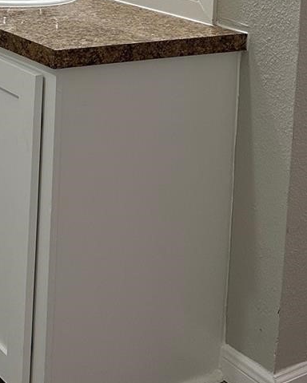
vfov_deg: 22.7
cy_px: -110
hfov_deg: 19.8
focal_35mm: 75
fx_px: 852
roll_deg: -2.4
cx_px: -8
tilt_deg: -2.5
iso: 200
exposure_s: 1/60
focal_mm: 6.86
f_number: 1.78
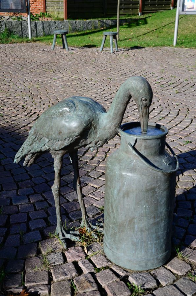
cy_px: 148
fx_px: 394
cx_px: 98
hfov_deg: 27.9
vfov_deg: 41.2
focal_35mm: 48
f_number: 4.5
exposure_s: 1/320
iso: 200
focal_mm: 32
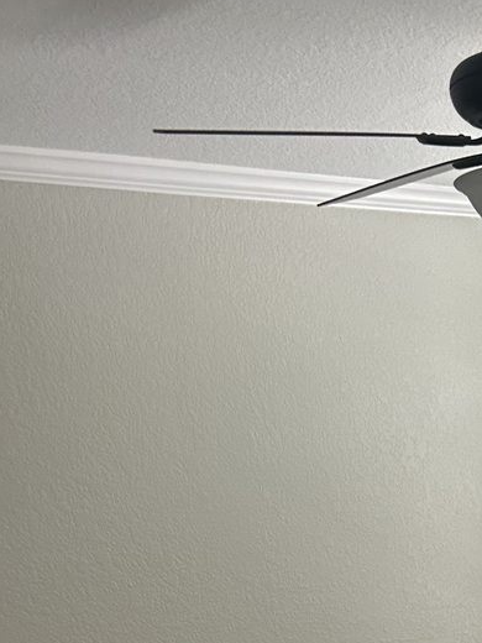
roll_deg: +2.8
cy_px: 820
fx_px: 1337
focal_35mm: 72
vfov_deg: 24.0
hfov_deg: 19.3
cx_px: 567
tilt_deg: -13.8
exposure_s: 1/60
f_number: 1.5
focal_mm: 5.7
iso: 200
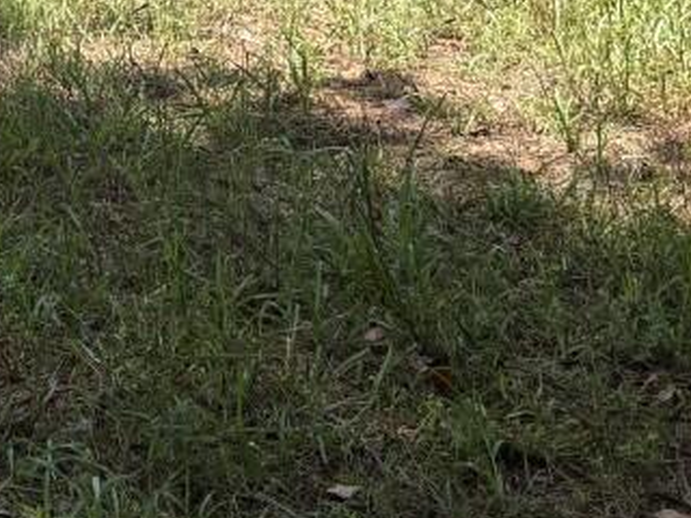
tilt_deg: -1.0
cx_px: -551
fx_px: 2336
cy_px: -533
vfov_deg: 11.4
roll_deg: +2.3
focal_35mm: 117
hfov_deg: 14.7
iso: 50
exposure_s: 1/1550
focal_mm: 5.96
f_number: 1.6
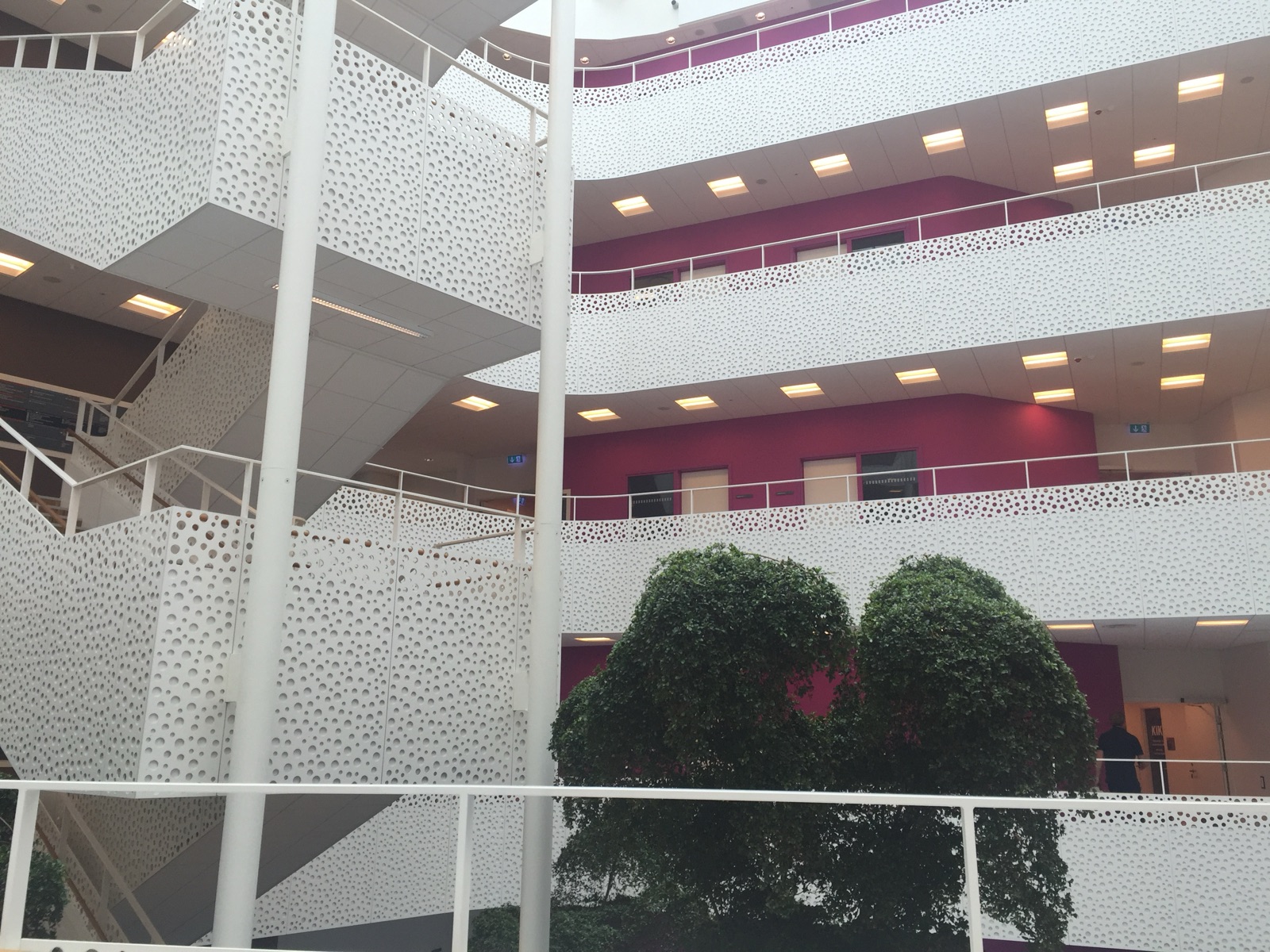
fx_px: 1064
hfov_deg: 61.7
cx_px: 635
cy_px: 476
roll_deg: +0.3
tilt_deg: +15.1
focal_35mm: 29
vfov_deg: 48.2
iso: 40
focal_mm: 4.15
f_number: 2.2
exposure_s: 1/100
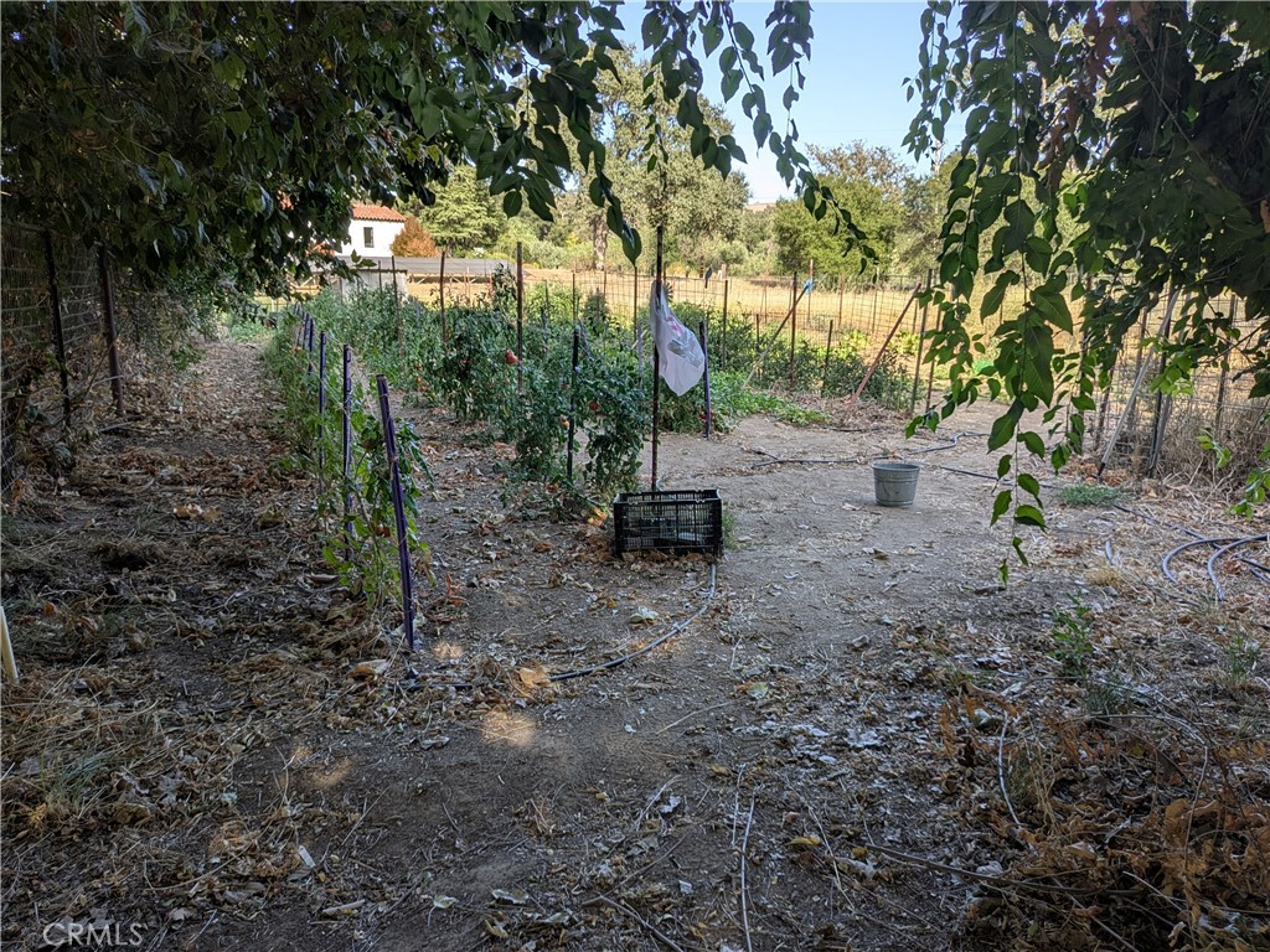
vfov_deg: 56.8
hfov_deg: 71.6
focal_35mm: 24
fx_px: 881
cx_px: 635
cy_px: 476
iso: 36
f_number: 1.7
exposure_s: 1/582
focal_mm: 4.53
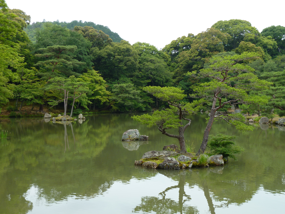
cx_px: 143
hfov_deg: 36.2
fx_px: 436
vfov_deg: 27.5
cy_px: 108
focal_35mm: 53
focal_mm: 8.5
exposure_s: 1/100
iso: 80
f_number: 3.8
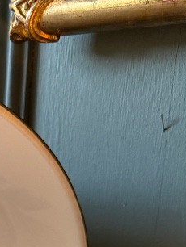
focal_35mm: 94
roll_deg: -0.7
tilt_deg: -25.2
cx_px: -87
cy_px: 448
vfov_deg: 17.0
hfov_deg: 14.7
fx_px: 673
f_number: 1.78
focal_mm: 6.76
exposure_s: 1/50
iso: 250
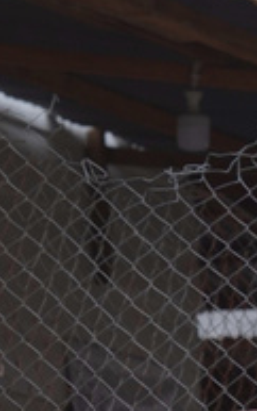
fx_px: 3925
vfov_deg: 5.9
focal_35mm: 351
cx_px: 790
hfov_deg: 3.6
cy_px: 545
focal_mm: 65
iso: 320
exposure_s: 1/800
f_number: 4
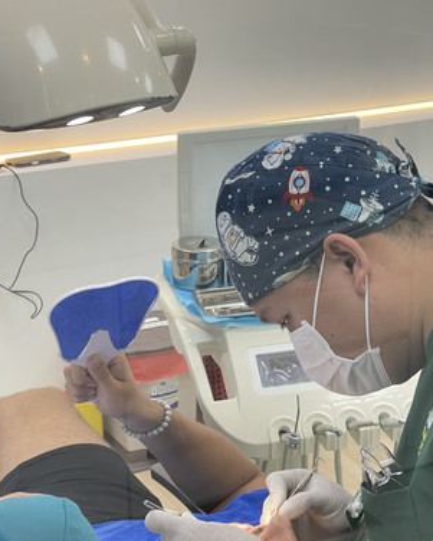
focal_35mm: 83
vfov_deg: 22.9
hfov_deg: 18.5
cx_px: 254
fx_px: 1329
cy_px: 358
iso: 80
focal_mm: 7.5
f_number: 2.2
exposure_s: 1/100
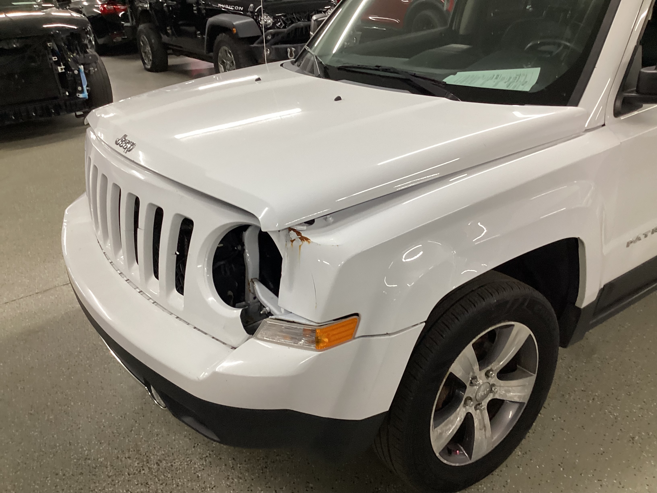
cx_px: 328
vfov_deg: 45.4
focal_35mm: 31
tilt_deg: -23.8
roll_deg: +2.8
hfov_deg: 58.4
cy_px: 246
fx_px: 588
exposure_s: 1/50
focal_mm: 3.3
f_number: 2.4
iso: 160
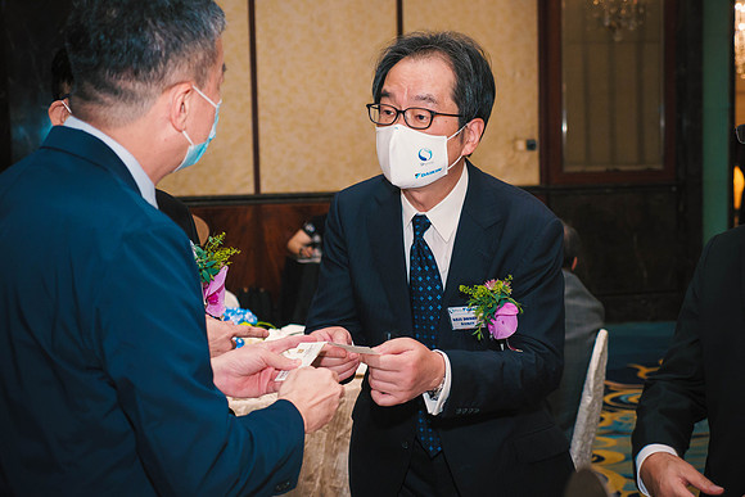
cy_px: 248
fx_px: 1335
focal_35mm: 64
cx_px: 372
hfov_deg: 31.2
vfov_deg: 21.1
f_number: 2.8
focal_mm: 30
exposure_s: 1/100
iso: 1600
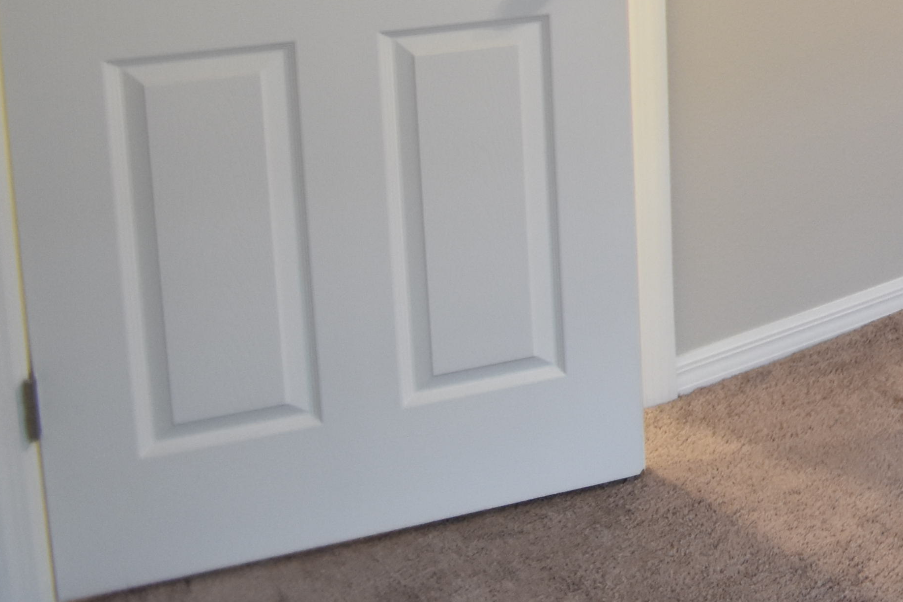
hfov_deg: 26.1
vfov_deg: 22.1
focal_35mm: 49
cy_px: -330
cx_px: 1429
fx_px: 1229
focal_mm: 10
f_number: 3.5
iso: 800
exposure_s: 1/30
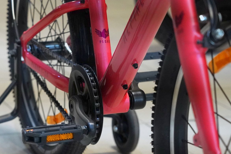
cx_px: 84
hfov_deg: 16.2
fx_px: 808
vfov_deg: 10.8
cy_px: 32
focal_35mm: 126
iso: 6400
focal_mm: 74
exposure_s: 1/200
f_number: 5
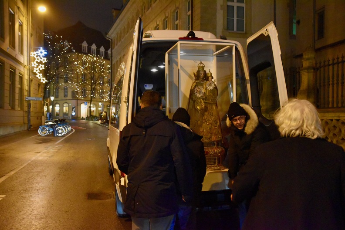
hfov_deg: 53.1
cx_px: 172
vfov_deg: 36.9
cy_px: 115
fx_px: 345
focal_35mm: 36
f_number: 3.8
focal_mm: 24
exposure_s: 1/60
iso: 6400
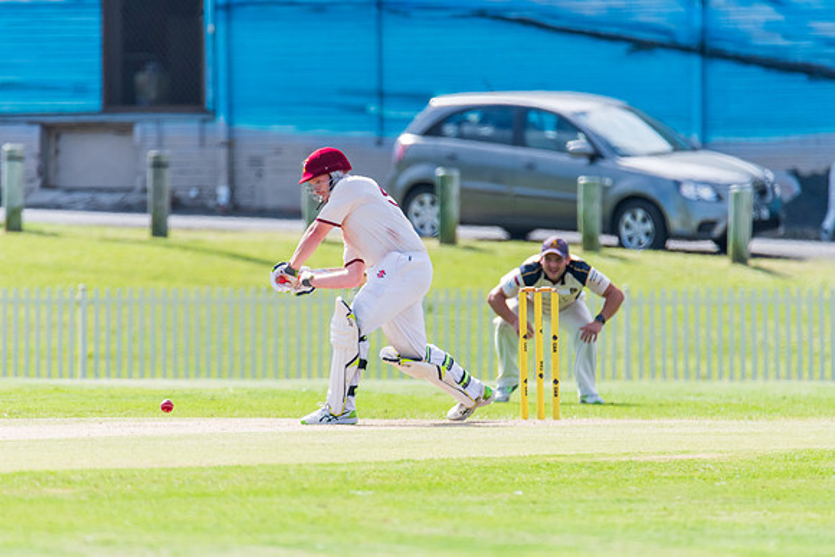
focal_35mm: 681
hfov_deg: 3.0
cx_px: 362
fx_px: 15809
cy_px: 287
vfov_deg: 2.0
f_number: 6.3
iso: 640
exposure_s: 1/2000
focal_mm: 600
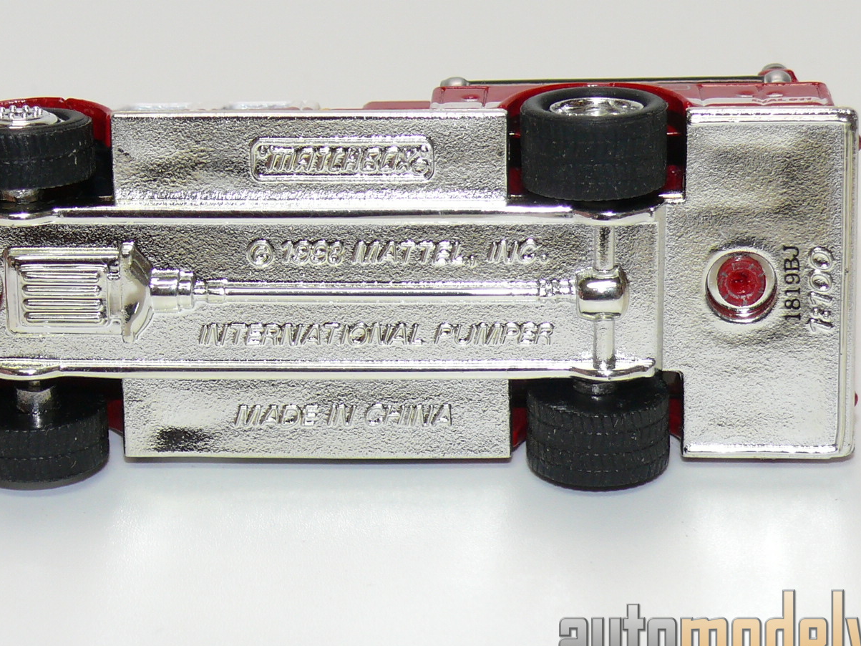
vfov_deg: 10.8
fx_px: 3407
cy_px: 269
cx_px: 394
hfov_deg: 14.4
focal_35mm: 137
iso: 100
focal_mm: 13.5
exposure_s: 1/30
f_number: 4
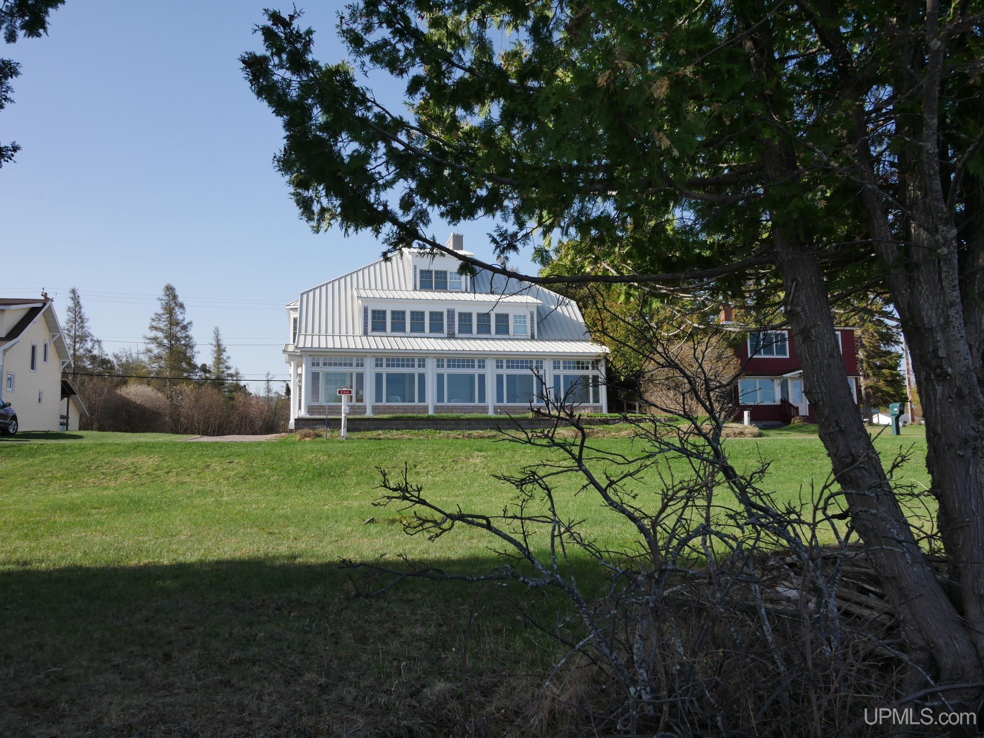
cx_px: 492
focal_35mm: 28
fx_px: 796
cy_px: 369
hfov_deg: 63.4
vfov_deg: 49.7
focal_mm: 14
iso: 200
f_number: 7.1
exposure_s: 1/320
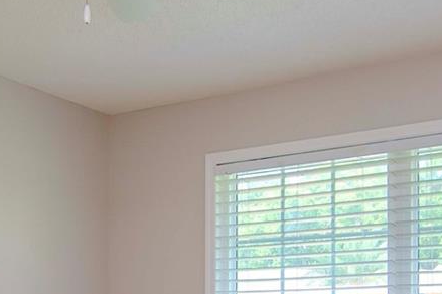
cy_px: 298
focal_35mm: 63
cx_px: 148
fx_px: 772
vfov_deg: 20.8
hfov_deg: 31.7
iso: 500
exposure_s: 1/160
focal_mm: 11.5
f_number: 5
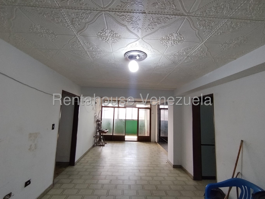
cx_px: 132
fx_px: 122
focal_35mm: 16
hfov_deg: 94.5
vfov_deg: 78.1
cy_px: 100
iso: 241
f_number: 2.2
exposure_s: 1/100
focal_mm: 1.42
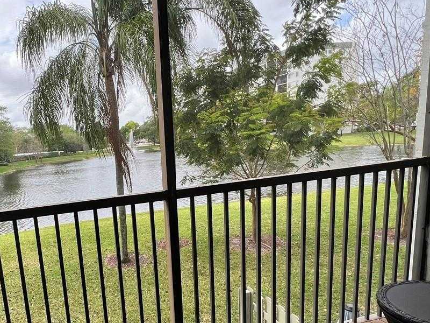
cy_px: 207
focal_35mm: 26
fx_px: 323
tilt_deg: -11.2
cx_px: 112
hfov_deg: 63.7
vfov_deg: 52.4
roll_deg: +5.5
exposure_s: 1/306
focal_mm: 1.57
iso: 32
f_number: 1.8
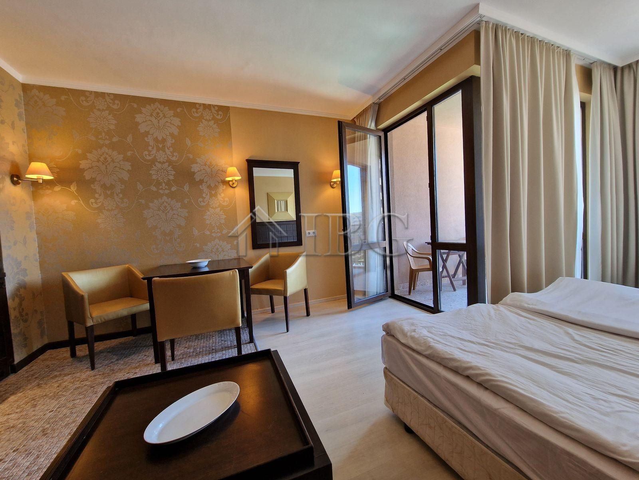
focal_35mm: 13
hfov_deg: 106.2
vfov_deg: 89.9
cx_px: 320
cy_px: 240
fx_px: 240
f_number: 2.2
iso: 125
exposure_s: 1/50
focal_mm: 2.2
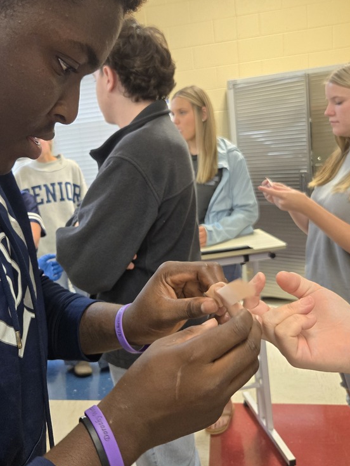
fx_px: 431
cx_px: 132
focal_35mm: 32
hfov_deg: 43.8
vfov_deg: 56.8
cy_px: 221
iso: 400
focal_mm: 5.4
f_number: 1.8
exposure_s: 1/120
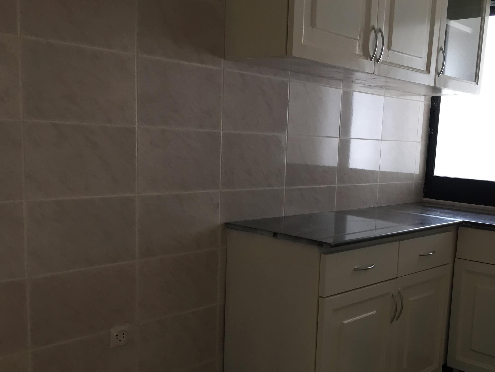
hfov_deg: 47.3
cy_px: 231
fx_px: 558
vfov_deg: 36.6
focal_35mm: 39
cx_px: 320
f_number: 2.2
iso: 50
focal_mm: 4.2
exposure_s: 1/33
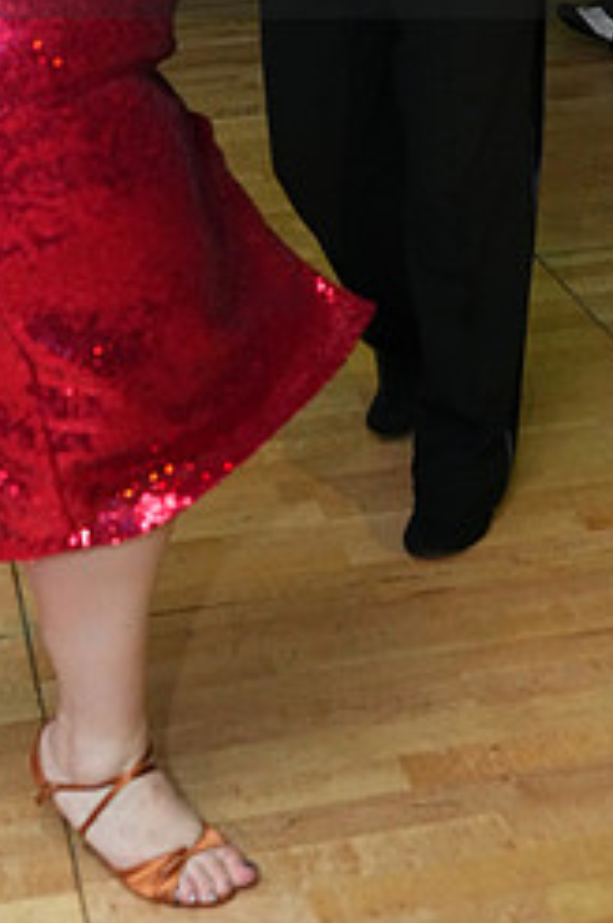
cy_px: -105
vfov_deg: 23.7
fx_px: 2049
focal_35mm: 80
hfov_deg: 17.0
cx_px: 252
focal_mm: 34
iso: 5000
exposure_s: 1/250
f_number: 5
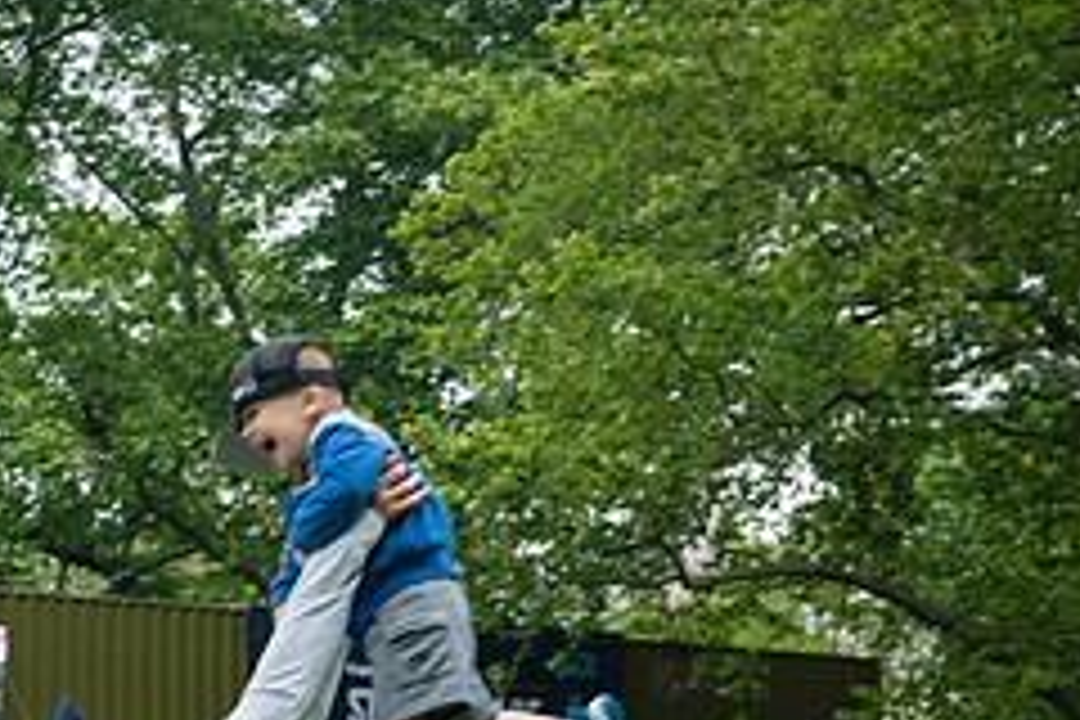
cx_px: 94
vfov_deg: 11.6
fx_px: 3480
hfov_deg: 17.4
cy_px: 839
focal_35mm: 116
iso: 3200
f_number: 4.5
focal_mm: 48
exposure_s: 1/500
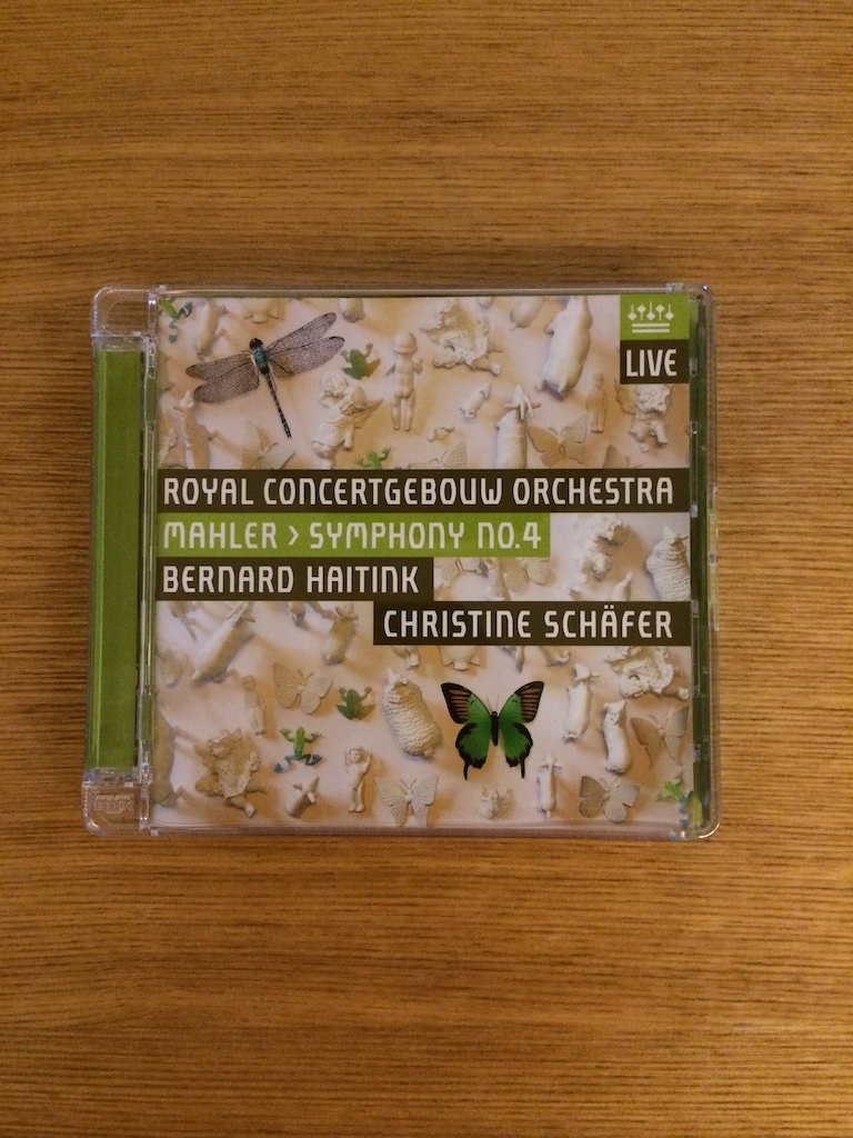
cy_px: 569
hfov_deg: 46.8
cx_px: 426
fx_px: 986
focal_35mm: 30
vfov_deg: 60.0
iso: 400
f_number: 2.2
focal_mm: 4.12
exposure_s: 1/17
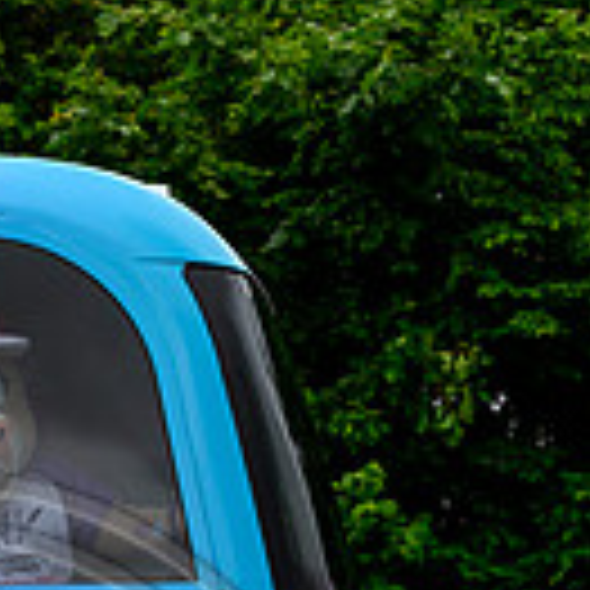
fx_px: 3953
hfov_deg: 8.5
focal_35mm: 205
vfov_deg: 8.3
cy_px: 919
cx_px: -77
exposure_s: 1/800
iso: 800
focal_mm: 70
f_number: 3.5
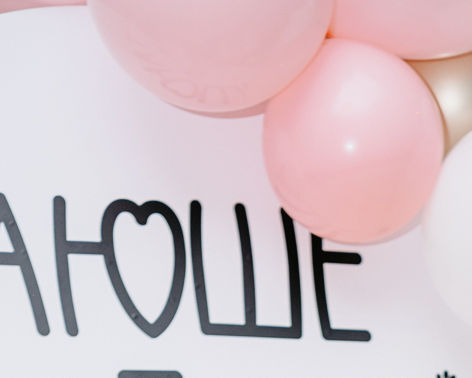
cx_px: 360
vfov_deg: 9.0
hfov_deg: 12.1
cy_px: 836
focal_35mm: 159
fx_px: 2221
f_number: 3.2
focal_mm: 45
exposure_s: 1/160
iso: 125
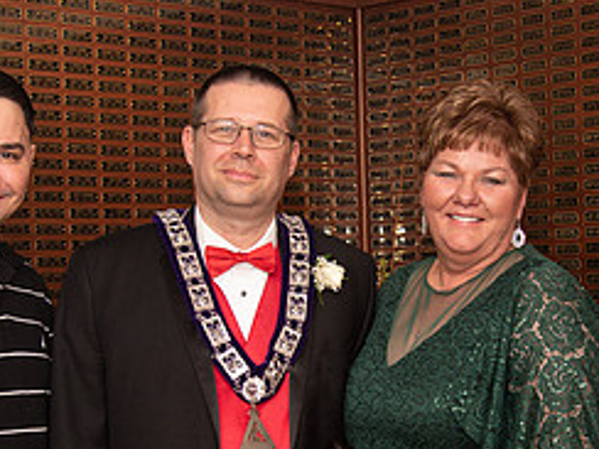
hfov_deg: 22.4
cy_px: 352
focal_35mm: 87
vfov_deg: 16.9
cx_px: 395
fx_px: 1505
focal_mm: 38
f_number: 4
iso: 800
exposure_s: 1/200
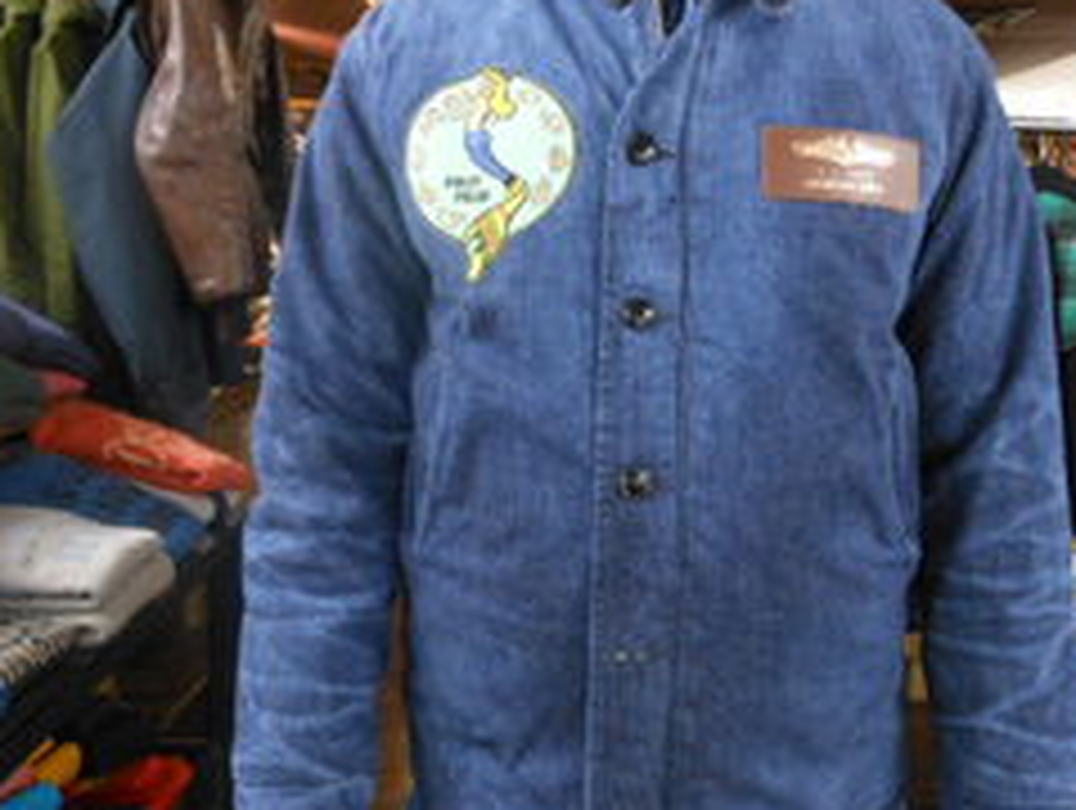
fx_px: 1276
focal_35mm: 41
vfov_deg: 35.2
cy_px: 398
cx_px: 635
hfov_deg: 45.5
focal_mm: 5
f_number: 3.7
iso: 400
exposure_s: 1/13
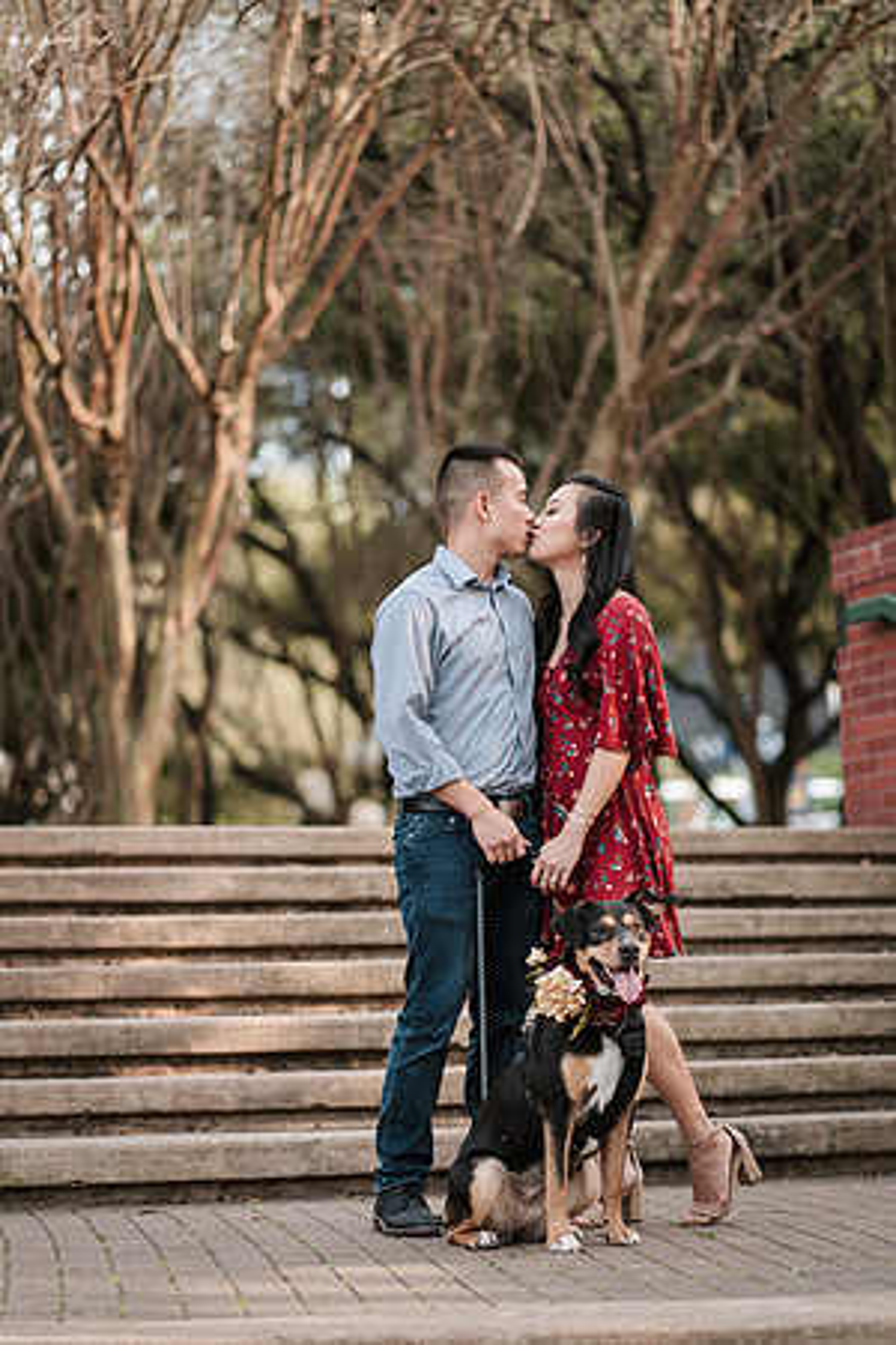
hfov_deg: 16.1
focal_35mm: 85
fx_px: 3173
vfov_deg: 23.9
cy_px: 672
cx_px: 448
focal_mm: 85
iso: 100
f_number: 1.8
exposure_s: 1/200
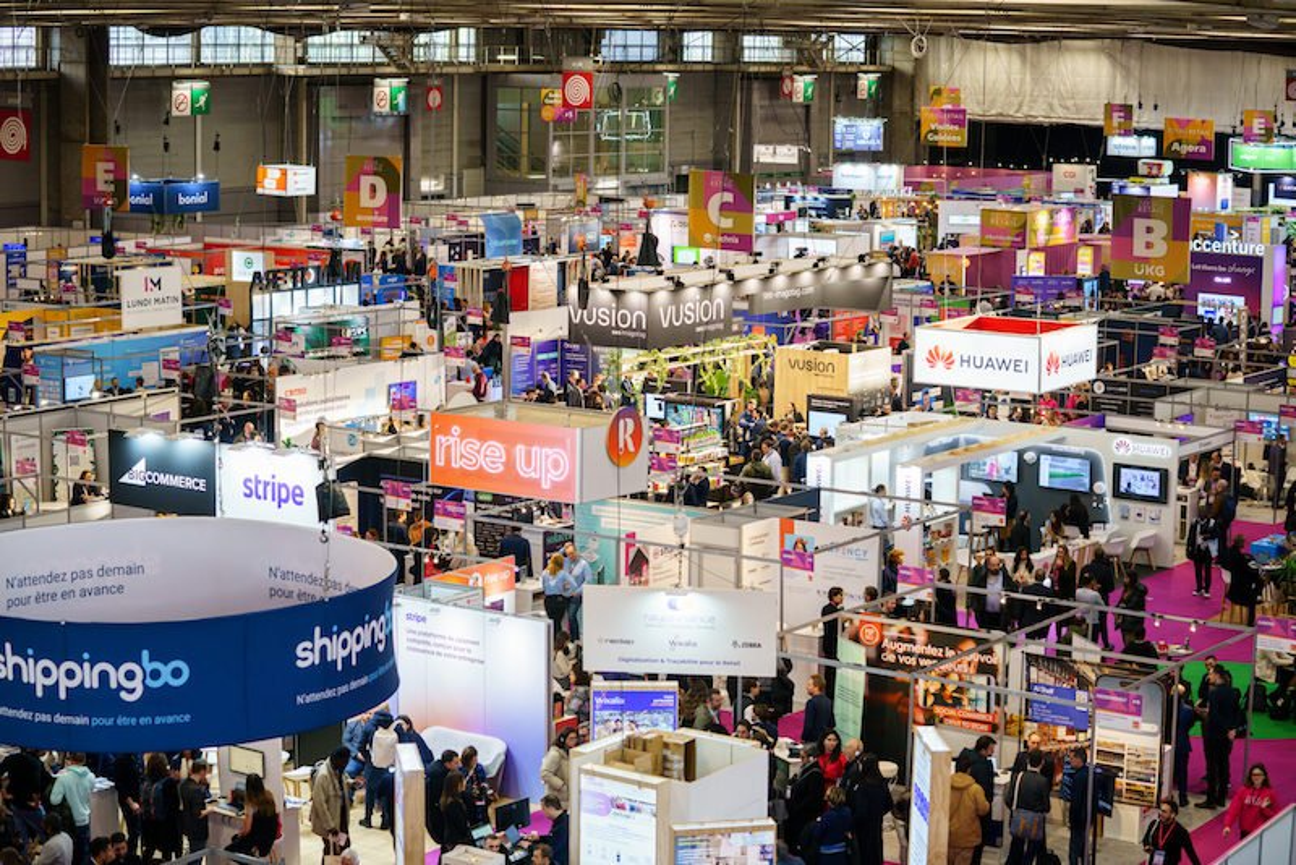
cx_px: 648
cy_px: 432
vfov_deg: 19.5
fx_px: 2521
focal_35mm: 70
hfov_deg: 28.8
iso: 500
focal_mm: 70
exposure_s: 1/200
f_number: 2.8
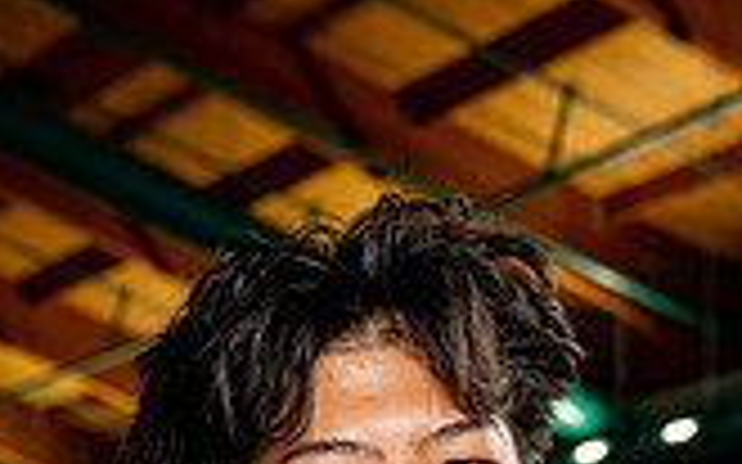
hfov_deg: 15.0
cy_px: 1009
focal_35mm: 139
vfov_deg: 8.8
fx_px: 2810
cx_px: 409
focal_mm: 50
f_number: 5.6
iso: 640
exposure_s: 1/250
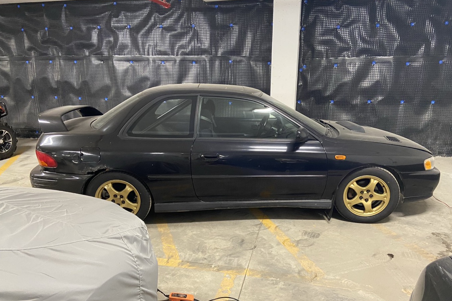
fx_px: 351
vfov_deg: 46.2
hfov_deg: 65.5
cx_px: 226
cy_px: 173
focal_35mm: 28
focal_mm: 4.25
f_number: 1.8
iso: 500
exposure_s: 1/40
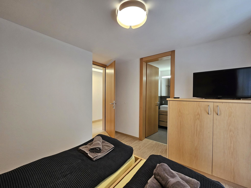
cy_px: 94
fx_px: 94
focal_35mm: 13
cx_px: 126
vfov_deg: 89.9
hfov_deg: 106.2
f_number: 2.2
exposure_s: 1/50
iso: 125
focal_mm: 2.2
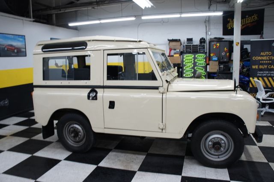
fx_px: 205
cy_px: 91
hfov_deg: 67.4
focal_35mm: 27
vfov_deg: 47.9
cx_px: 137
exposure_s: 1/30
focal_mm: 18
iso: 200
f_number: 3.5
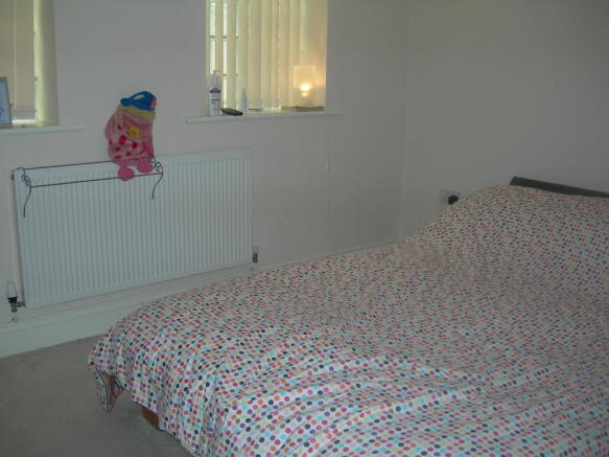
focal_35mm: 38
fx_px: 668
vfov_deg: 37.7
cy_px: 228
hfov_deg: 49.0
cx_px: 304
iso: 50
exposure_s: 1/60.1
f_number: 2.8
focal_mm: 7.8
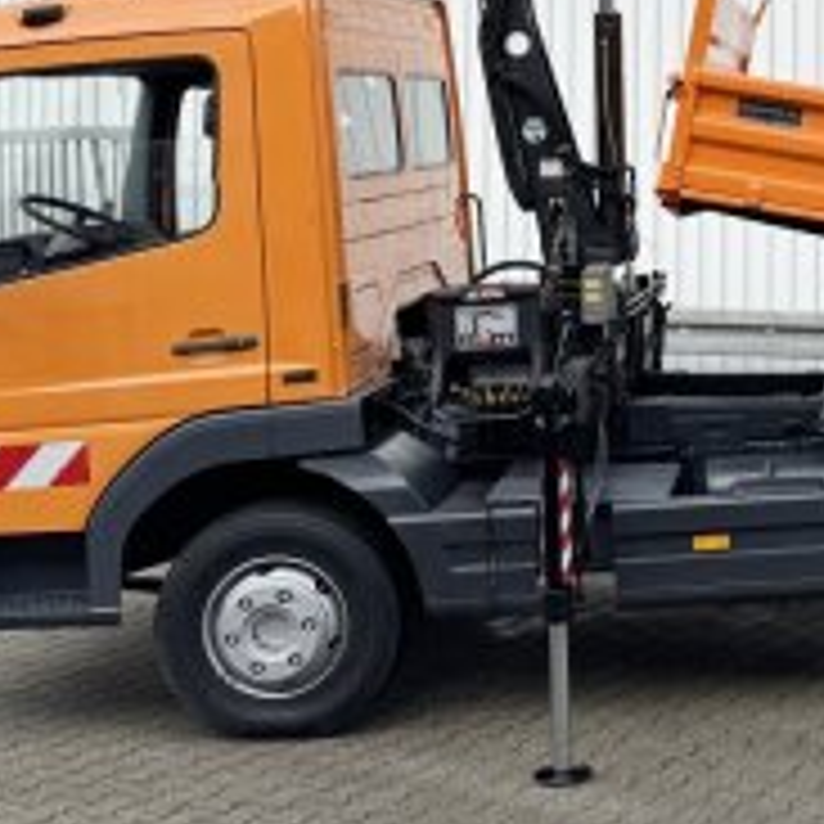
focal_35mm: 74
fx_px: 1993
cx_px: 982
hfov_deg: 21.7
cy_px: 117
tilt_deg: -0.3
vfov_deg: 22.9
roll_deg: -0.9
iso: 80
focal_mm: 6.86
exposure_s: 1/3096
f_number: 1.78
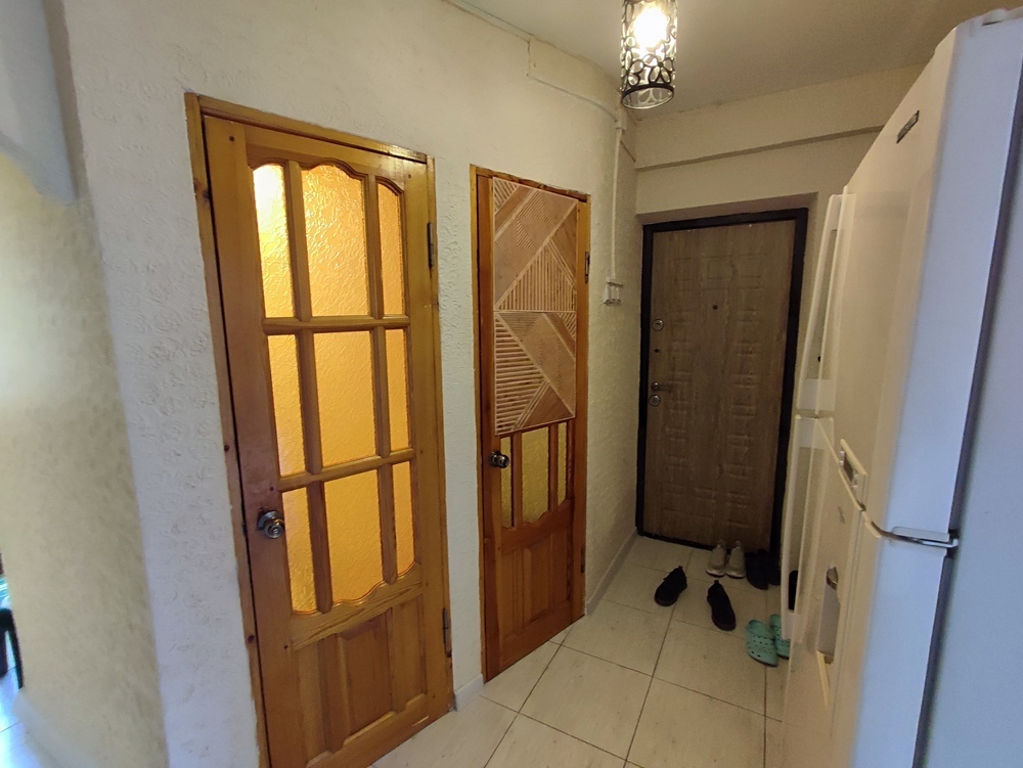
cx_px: 512
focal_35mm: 16
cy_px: 384
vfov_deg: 78.2
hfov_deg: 94.5
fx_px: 473
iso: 326
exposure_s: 1/33
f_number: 2.2
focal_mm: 1.65
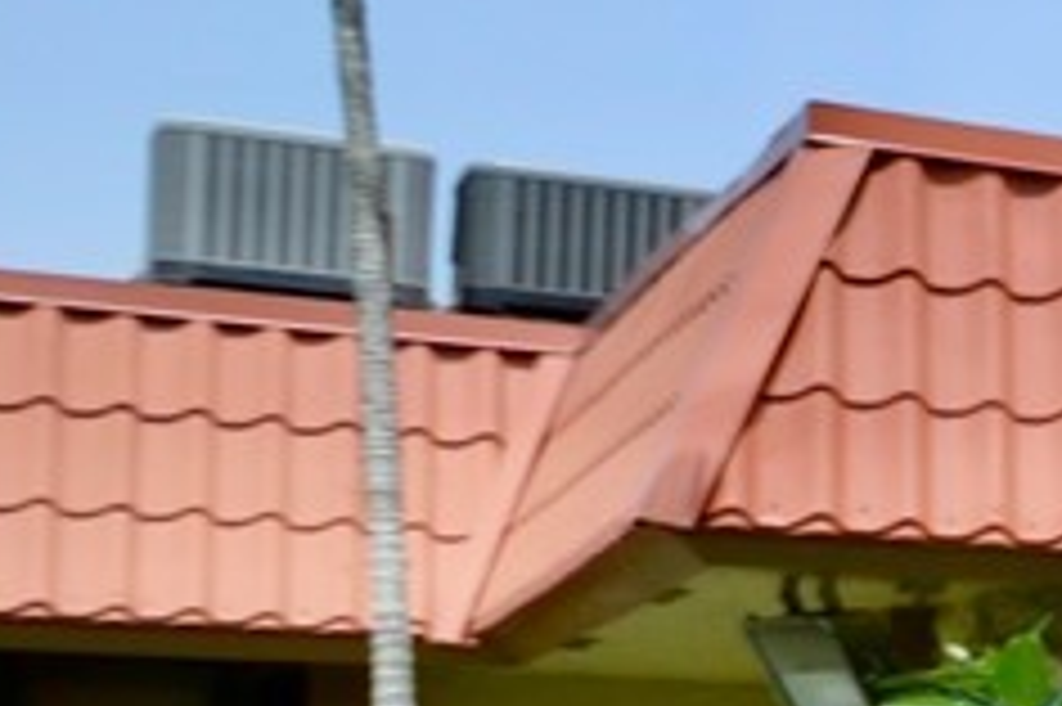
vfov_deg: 12.4
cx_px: 3773
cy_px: 848
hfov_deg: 9.4
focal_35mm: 108
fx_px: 3184
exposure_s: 1/500
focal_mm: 10
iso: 100
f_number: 3.5
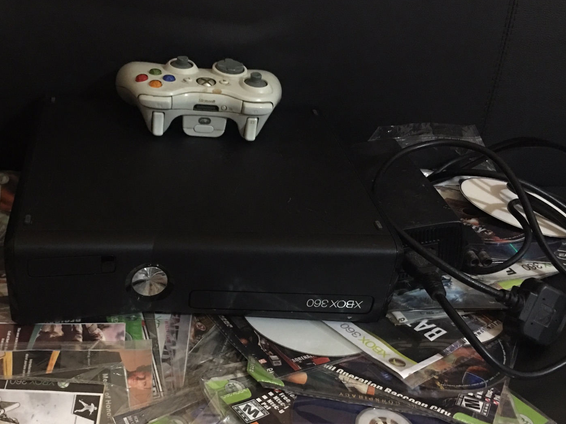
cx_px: 227
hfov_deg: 46.5
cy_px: 284
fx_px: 654
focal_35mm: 40
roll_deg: -5.5
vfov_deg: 35.6
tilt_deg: -43.4
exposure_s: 1/4
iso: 125
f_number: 2.2
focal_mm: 4.15
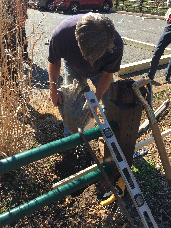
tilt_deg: -32.9
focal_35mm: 29
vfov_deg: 61.7
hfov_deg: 48.2
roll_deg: +1.0
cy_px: 114
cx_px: 86
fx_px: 191
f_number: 2.2
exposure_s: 1/791
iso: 32
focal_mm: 4.15
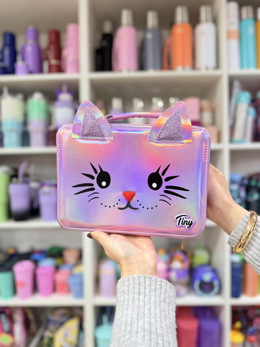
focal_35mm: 24
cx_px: 130
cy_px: 174
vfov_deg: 71.6
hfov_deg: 56.8
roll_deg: +0.8
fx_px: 240
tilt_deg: -1.4
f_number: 1.78
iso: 320
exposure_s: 1/50
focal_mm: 6.76
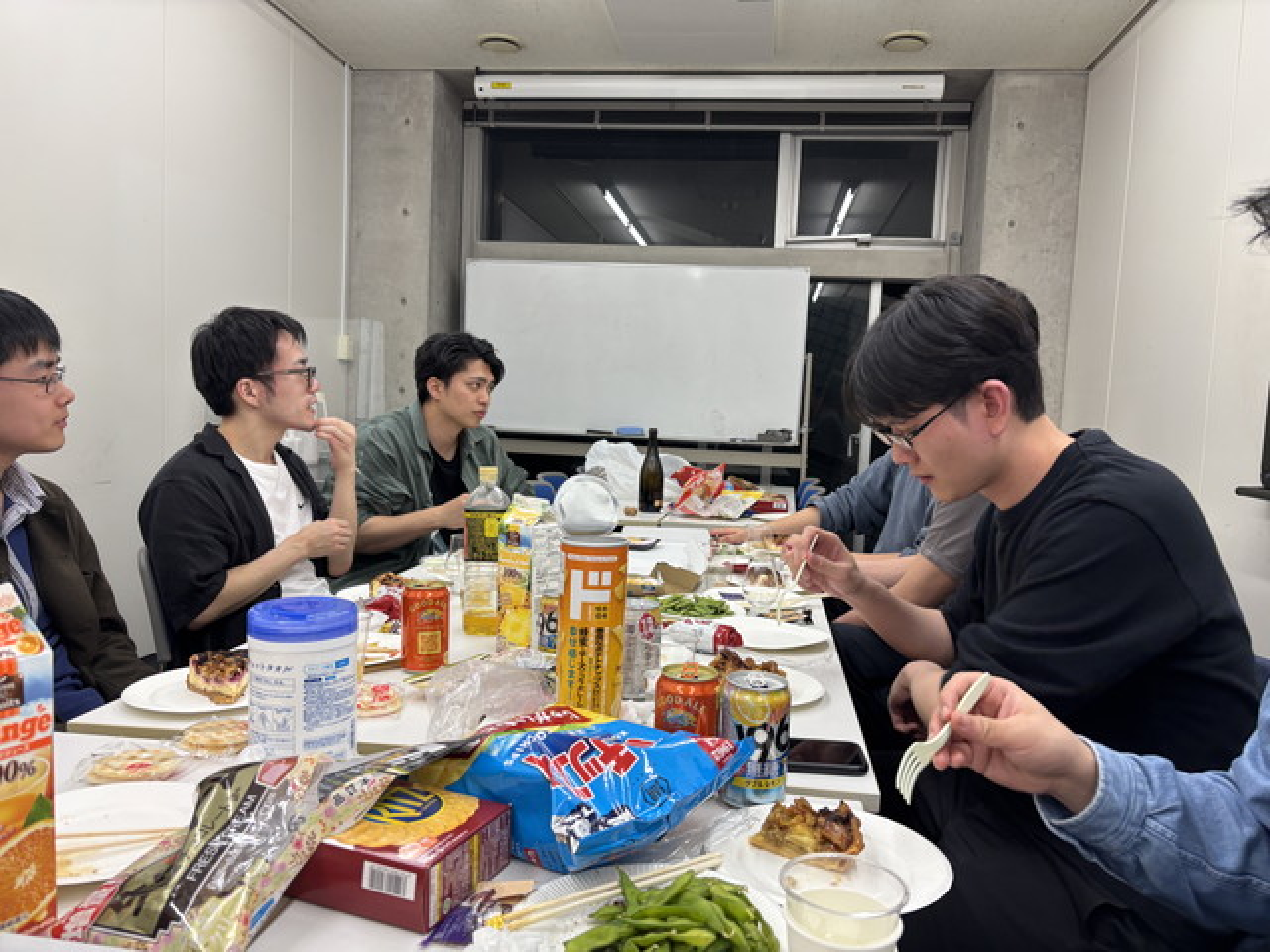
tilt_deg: -5.1
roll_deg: -2.2
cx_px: 635
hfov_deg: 67.3
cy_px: 476
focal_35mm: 26
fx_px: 954
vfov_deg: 53.1
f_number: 1.6
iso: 125
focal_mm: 5.96
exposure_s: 1/100
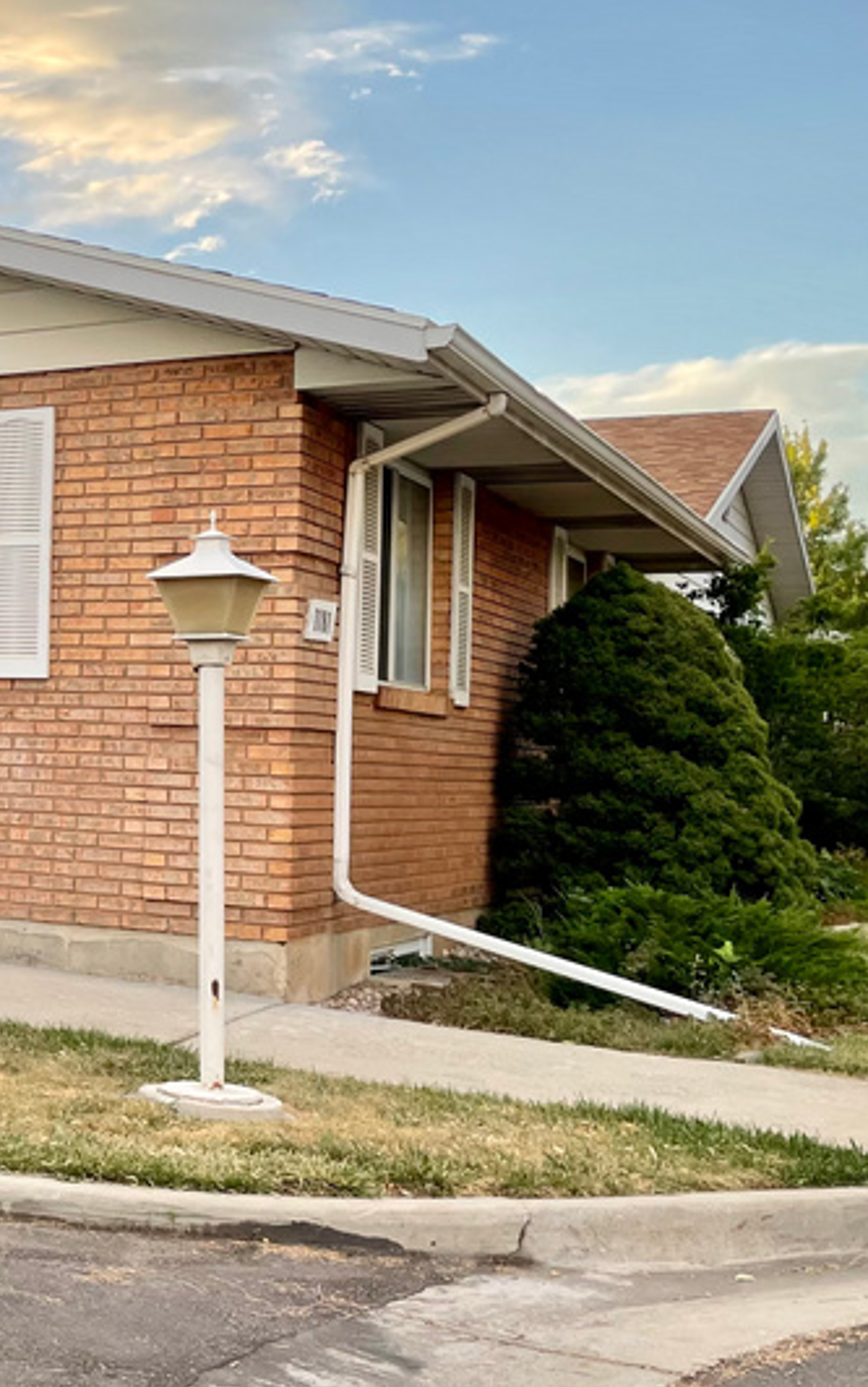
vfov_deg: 38.2
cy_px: 678
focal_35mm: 53
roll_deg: -1.6
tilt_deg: +2.1
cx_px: -383
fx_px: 2004
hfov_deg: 21.2
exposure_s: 1/306
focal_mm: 4.2
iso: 32
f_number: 1.6
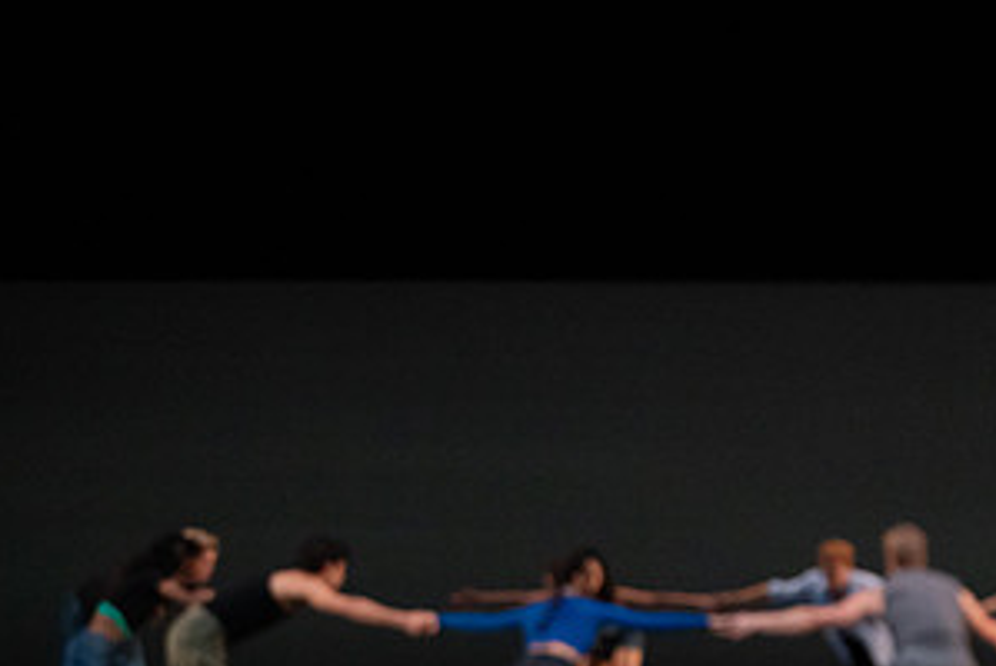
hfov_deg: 10.9
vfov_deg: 7.3
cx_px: 853
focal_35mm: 188
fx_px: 5206
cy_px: 385
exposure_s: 1/400
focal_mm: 97
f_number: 5
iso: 8000
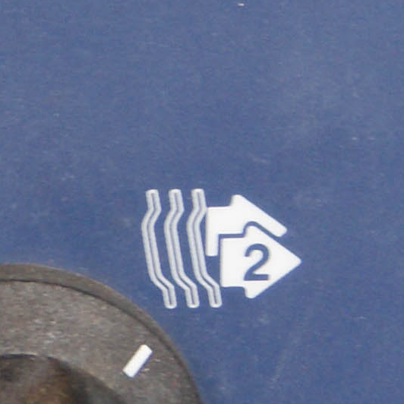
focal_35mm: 260
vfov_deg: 6.7
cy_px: 96
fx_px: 3433
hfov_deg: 6.7
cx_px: -128
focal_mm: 28
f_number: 4.5
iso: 400
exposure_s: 1/15
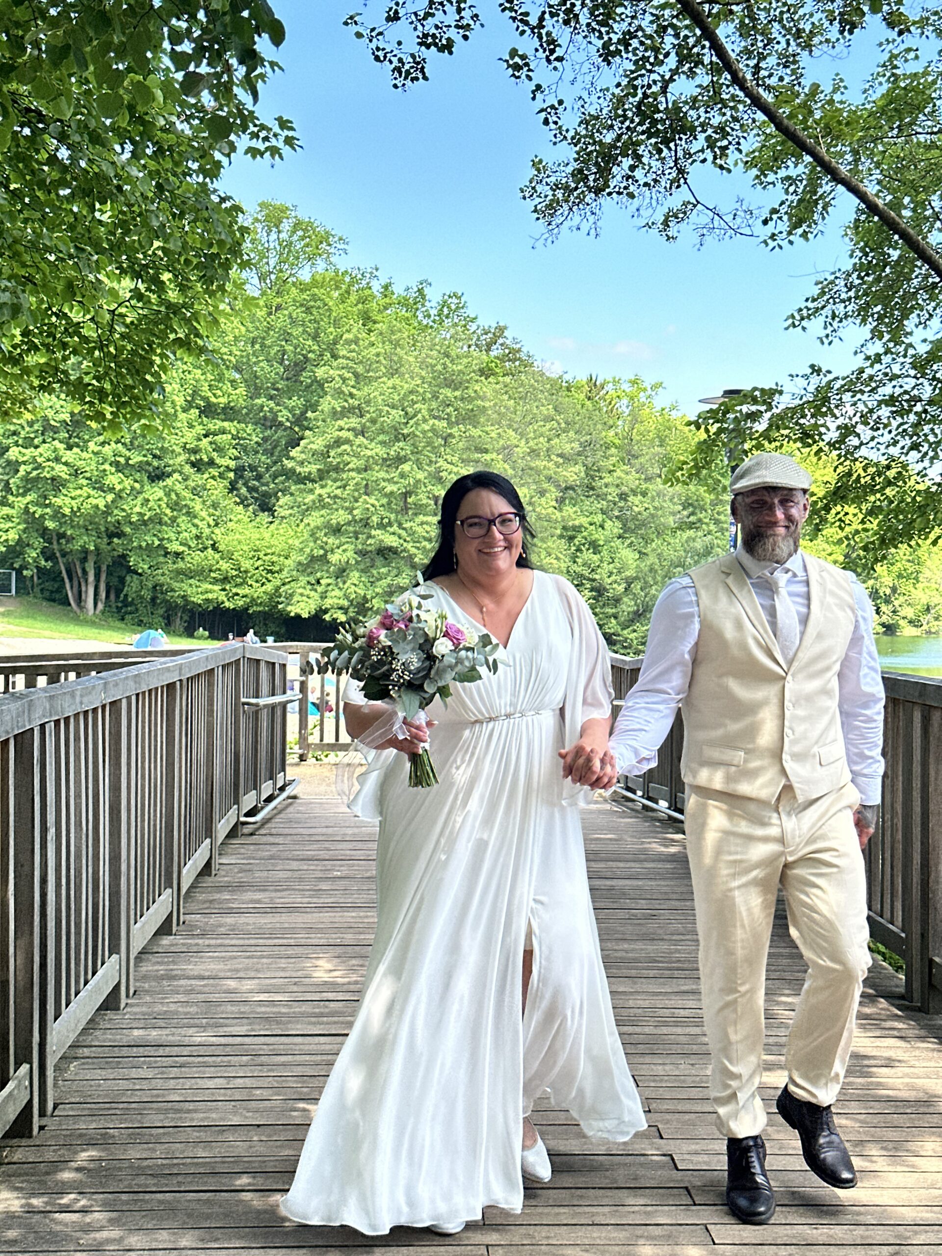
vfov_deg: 39.7
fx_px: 1742
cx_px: 471
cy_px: 628
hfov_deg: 30.3
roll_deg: -2.1
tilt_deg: -1.2
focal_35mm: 48
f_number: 1.78
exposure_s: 1/719
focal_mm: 6.86
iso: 64
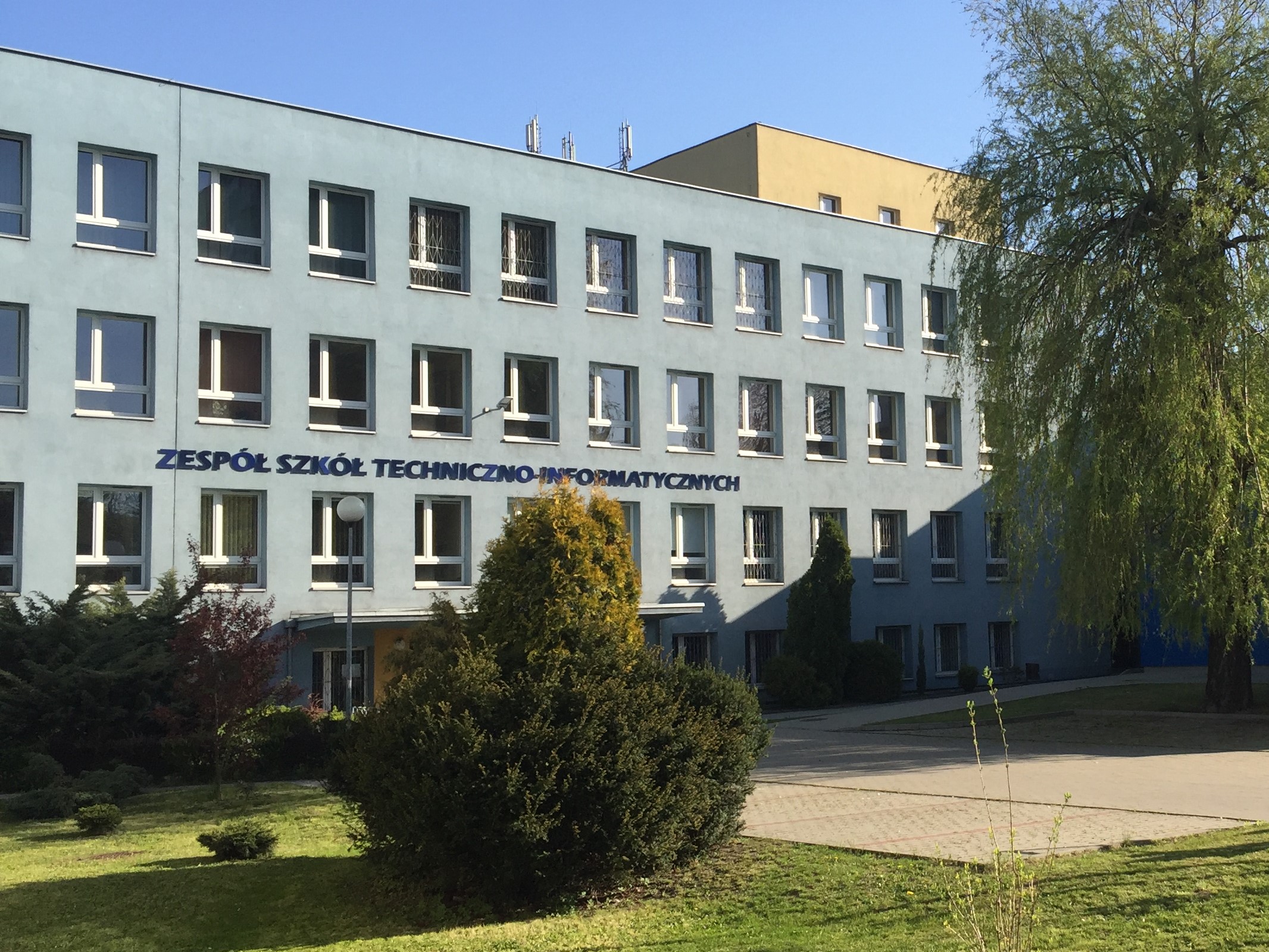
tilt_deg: +3.6
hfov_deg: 61.6
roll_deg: +2.3
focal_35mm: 29
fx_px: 1063
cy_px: 476
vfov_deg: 48.2
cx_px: 634
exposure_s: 1/942
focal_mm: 4.15
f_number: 2.2
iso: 32
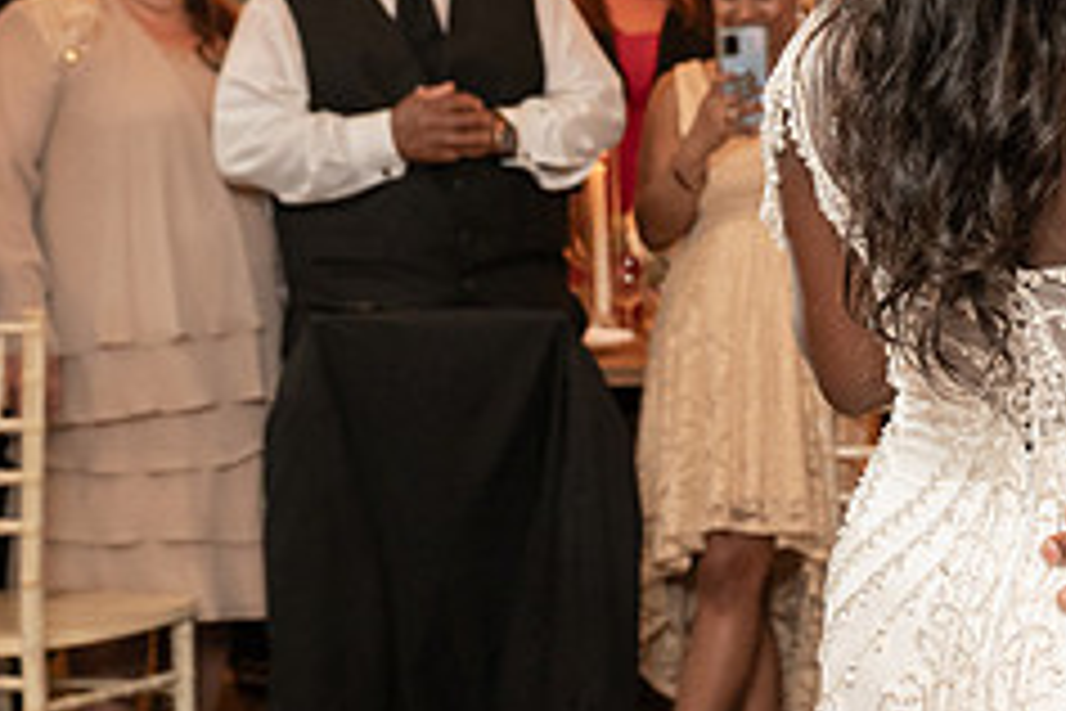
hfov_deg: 18.7
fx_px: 3109
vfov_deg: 13.0
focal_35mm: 105
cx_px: 1182
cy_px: 204
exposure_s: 1/200
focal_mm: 41
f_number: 4
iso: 4000
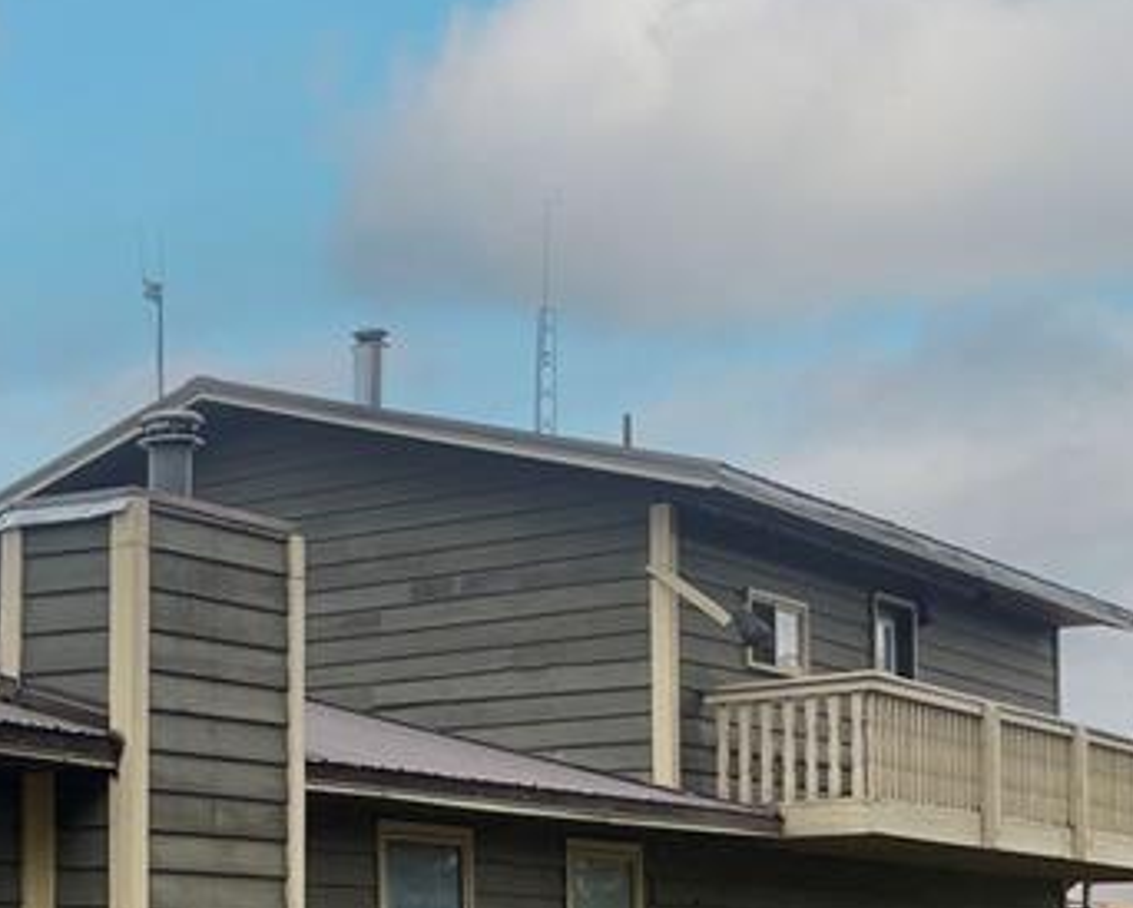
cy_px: 931
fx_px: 2550
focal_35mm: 76
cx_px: -494
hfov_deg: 21.6
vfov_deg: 19.5
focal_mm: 4.2
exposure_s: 1/558
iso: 32
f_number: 1.6
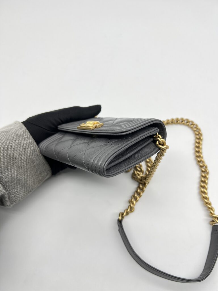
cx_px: 109
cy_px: 146
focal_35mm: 26
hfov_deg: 53.1
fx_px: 218
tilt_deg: -58.3
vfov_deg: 67.3
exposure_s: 1/133
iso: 32
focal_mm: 5.7
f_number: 1.5
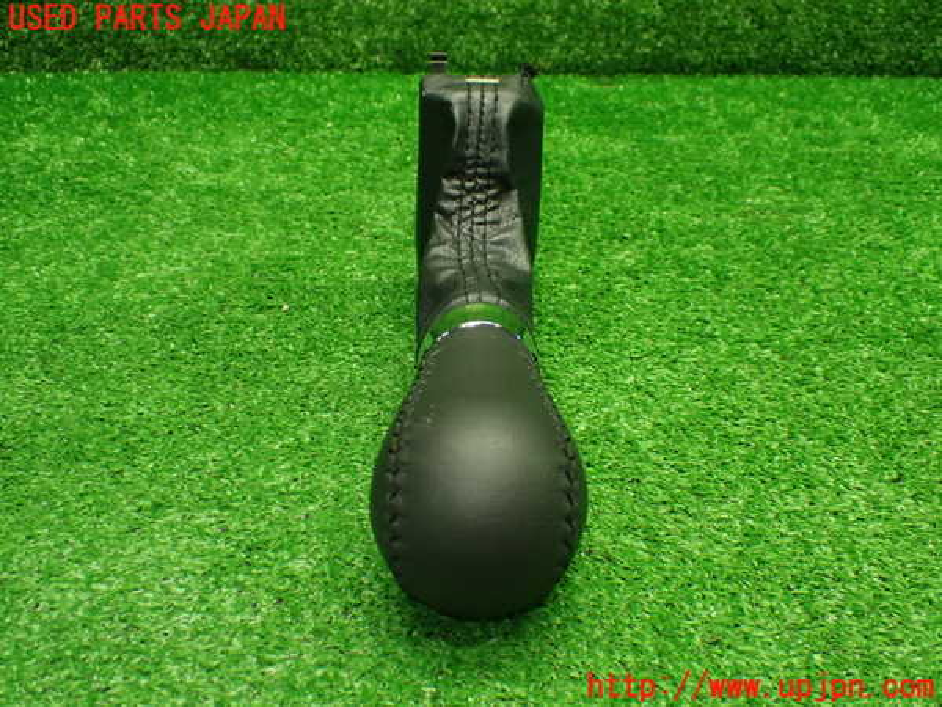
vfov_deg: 35.1
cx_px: 471
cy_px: 354
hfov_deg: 45.8
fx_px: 1116
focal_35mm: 41
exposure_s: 1/80
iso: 800
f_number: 2.8
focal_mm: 7.31
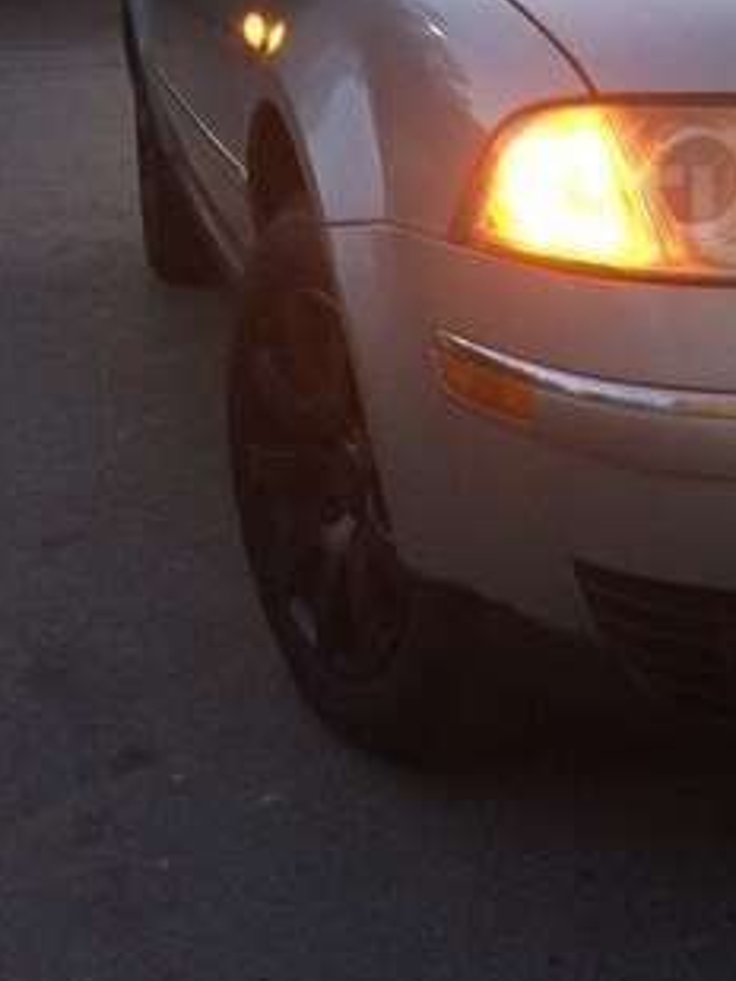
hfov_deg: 21.6
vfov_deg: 30.5
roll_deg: +1.0
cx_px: 936
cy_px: 214
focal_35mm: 62
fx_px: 1756
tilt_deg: -11.0
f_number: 2.2
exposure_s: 1/33
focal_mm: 4.15
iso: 100
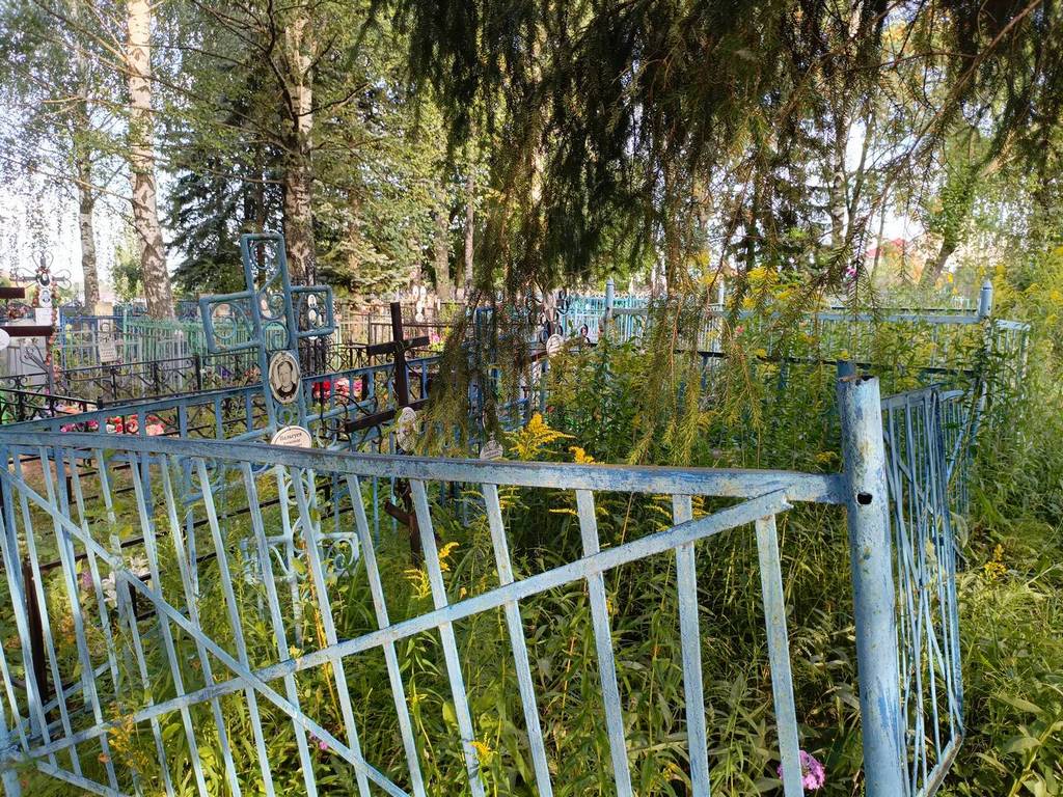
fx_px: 768
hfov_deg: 69.4
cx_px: 532
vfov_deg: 54.9
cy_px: 398
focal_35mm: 25
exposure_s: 1/100
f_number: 1.69
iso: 190
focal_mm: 4.76
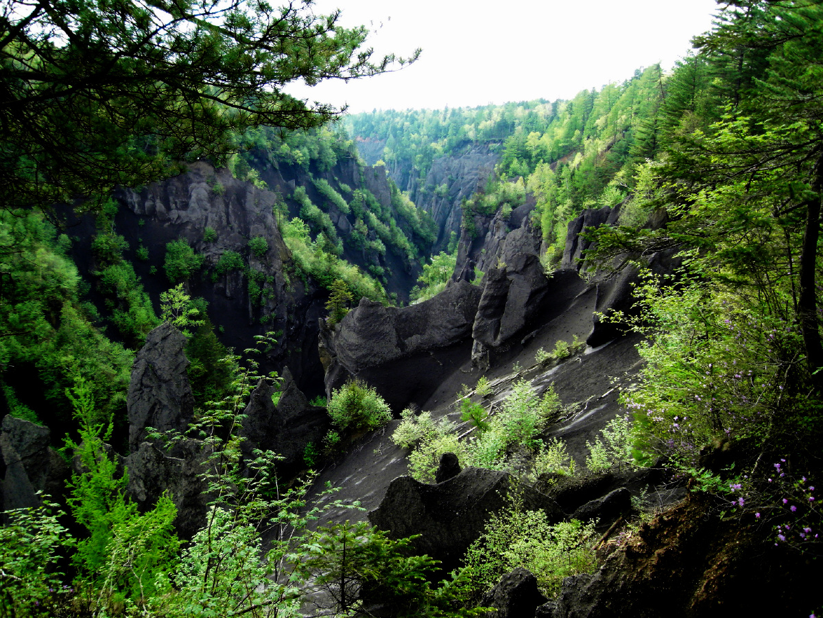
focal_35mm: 24
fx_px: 571
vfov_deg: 56.8
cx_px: 412
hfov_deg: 71.6
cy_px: 309
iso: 80
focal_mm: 4.3
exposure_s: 1/160
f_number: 2.8
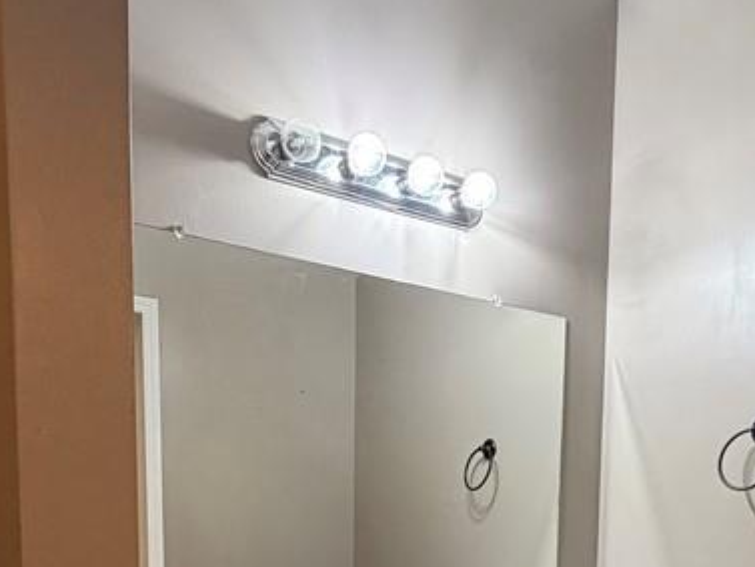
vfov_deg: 33.6
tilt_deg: -6.9
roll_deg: -0.9
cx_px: 487
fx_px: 829
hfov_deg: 48.3
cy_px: 599
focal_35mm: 38
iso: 400
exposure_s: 1/60
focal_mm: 2.22
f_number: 2.2
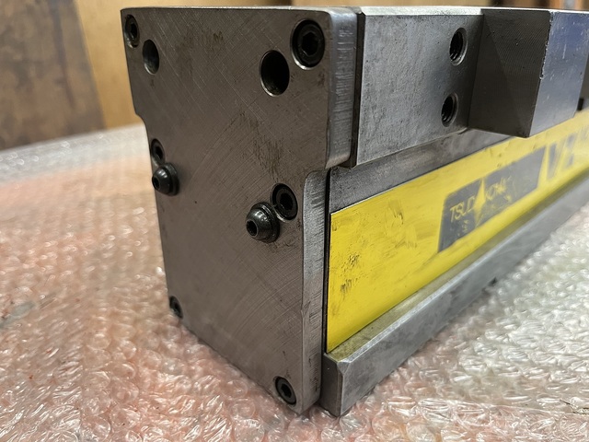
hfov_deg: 67.3
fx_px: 442
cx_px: 294
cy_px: 221
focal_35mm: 26
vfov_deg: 53.1
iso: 200
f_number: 1.6
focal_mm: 5.1
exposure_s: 1/50
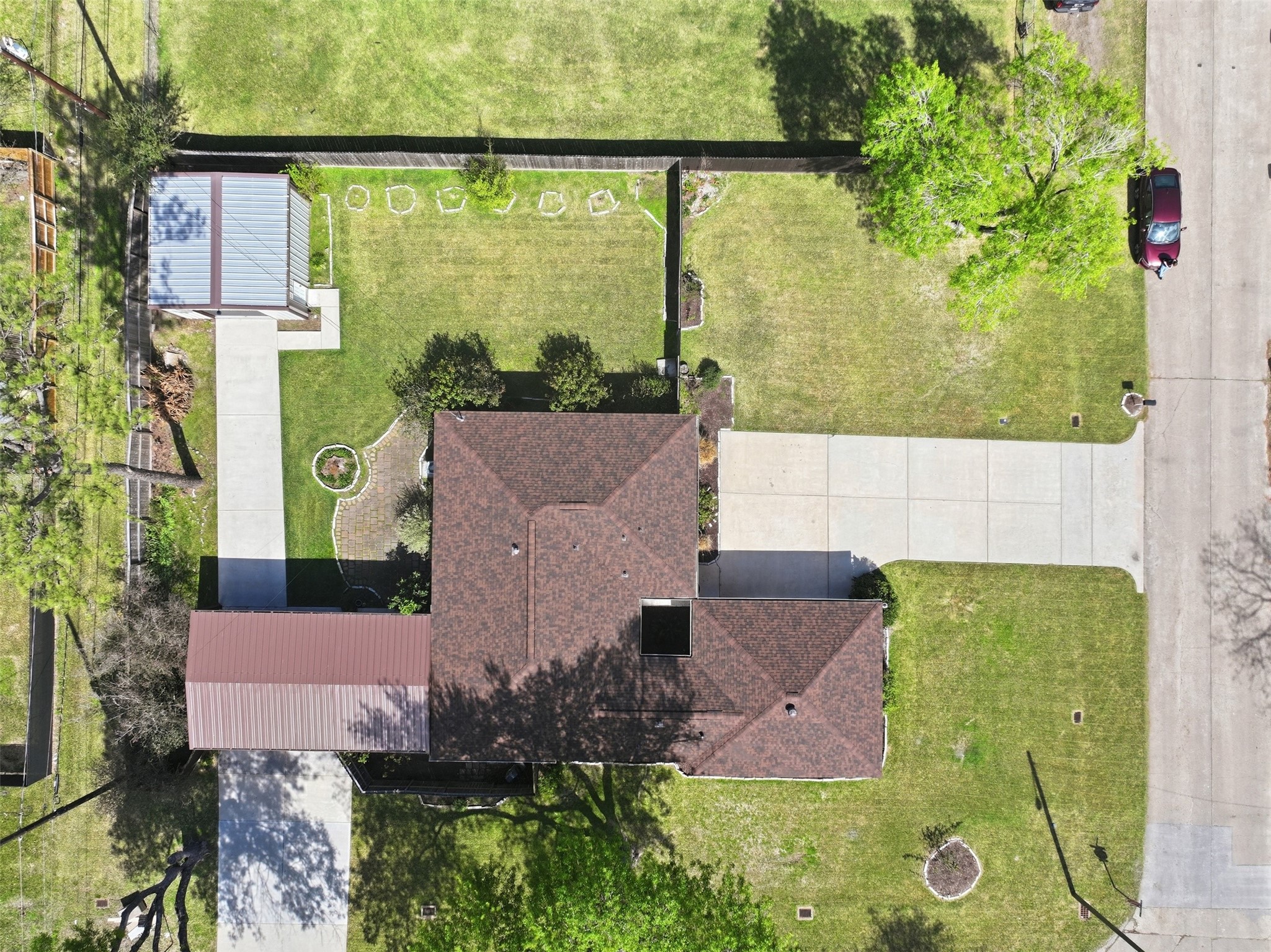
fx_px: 881
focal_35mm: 24
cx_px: 636
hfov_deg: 71.6
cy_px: 476
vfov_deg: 56.8
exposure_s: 1/1600
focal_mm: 12.3
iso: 100
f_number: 2.8
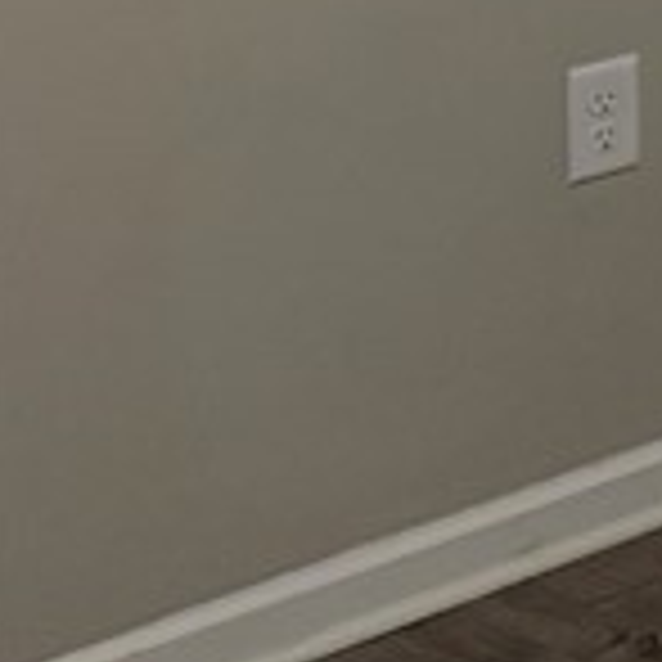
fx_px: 3462
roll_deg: +2.6
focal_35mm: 160
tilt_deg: -0.1
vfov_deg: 9.8
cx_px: 2274
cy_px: -856
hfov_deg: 8.3
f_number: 1.6
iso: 200
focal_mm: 5.96
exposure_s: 1/60
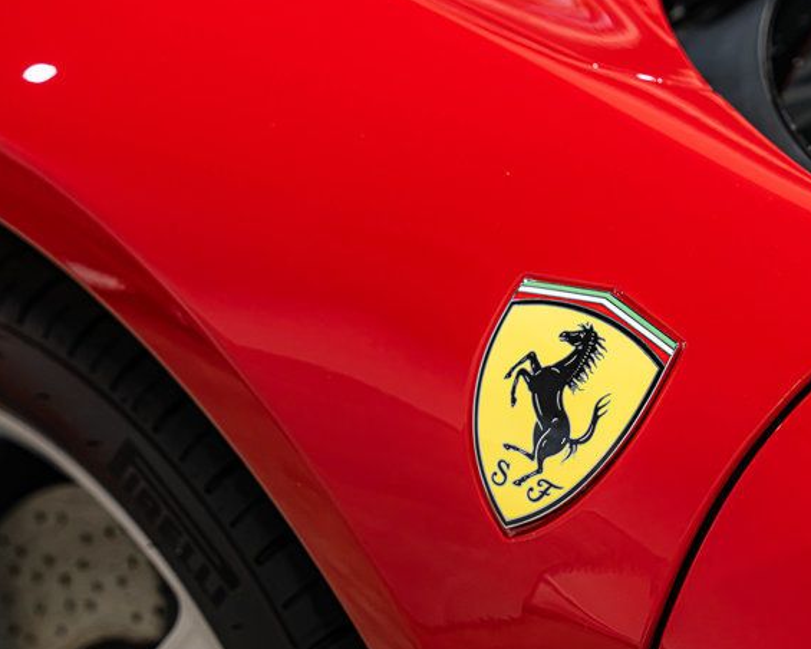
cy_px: 414
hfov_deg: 16.1
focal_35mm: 119
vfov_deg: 12.9
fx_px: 2856
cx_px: 571
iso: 1600
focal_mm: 70
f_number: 4
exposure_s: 1/80
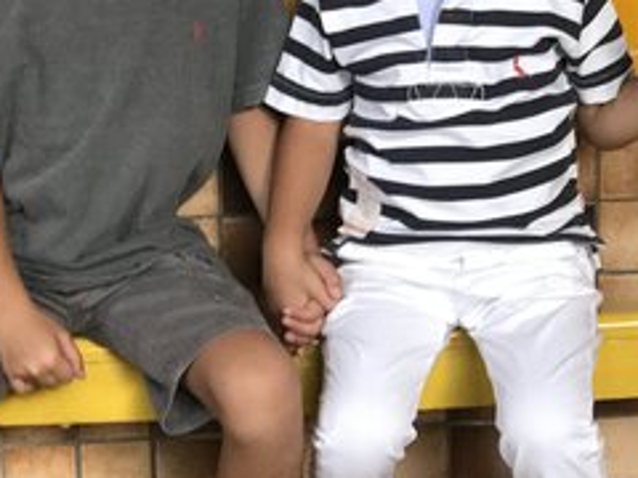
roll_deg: +1.5
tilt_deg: -13.9
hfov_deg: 17.2
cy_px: 191
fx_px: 2101
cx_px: 226
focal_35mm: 114
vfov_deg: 13.0
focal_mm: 6.6
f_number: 2.8
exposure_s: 1/60
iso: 200
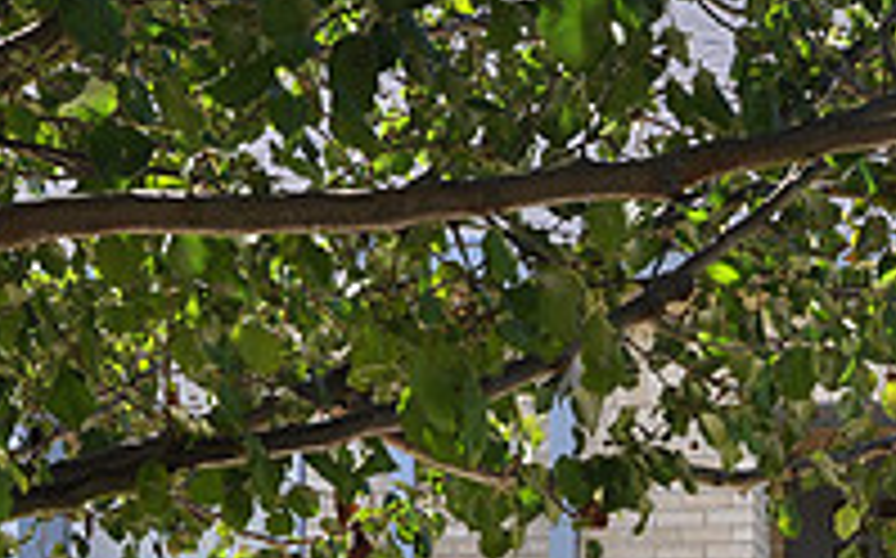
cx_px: 680
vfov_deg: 11.7
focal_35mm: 107
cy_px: 839
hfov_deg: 19.3
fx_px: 2611
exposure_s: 1/80
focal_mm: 24
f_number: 9
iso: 200
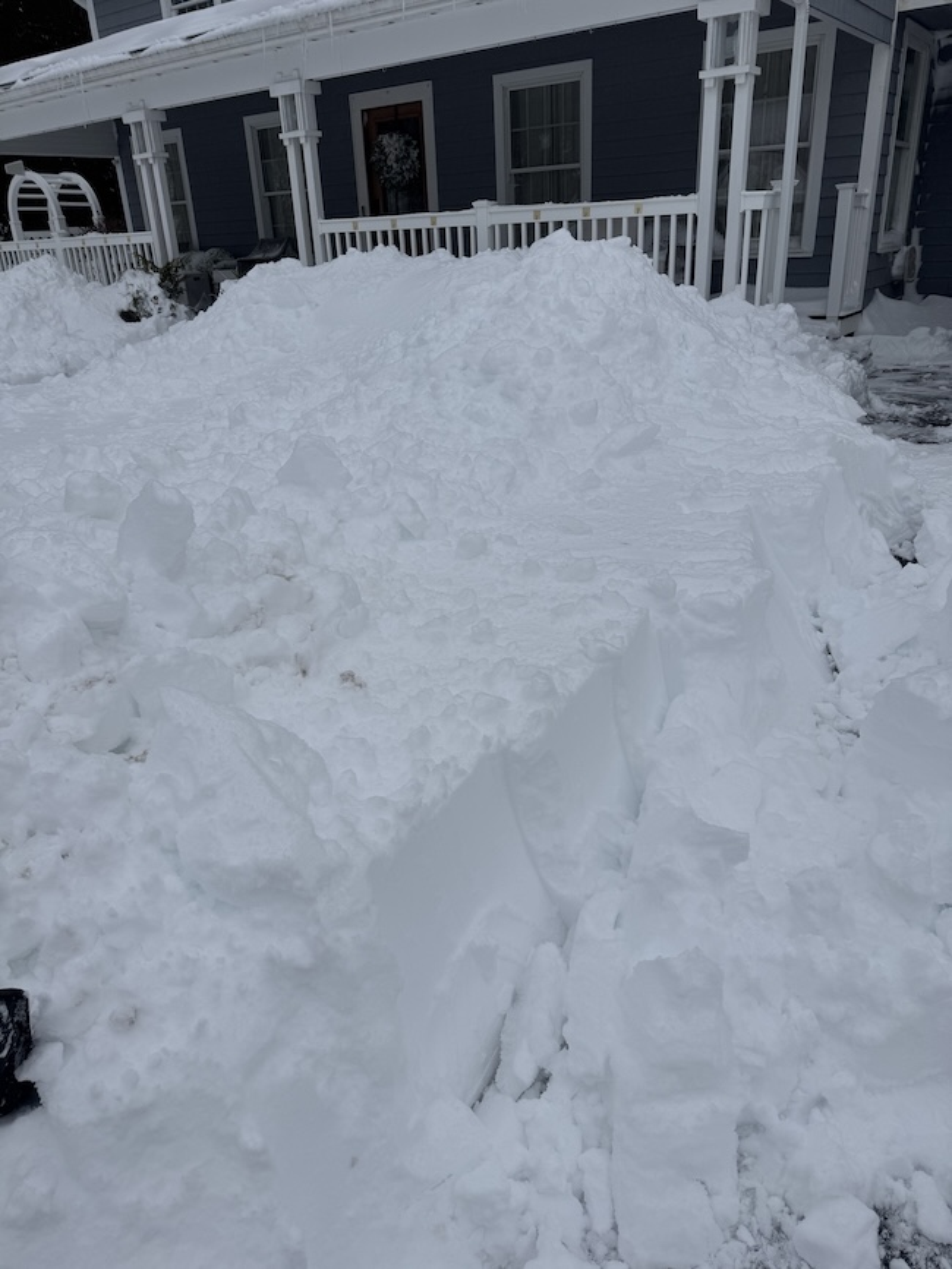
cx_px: 476
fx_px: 880
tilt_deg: -24.9
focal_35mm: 24
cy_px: 634
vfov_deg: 71.6
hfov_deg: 56.8
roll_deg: +2.4
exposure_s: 1/7092
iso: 80
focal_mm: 6.76
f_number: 1.78
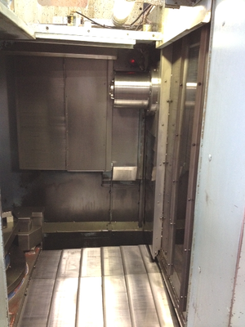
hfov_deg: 40.7
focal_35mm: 35
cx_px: 122
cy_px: 164
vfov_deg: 52.6
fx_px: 330
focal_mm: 4.28
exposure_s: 1/20
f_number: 2.4
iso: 250
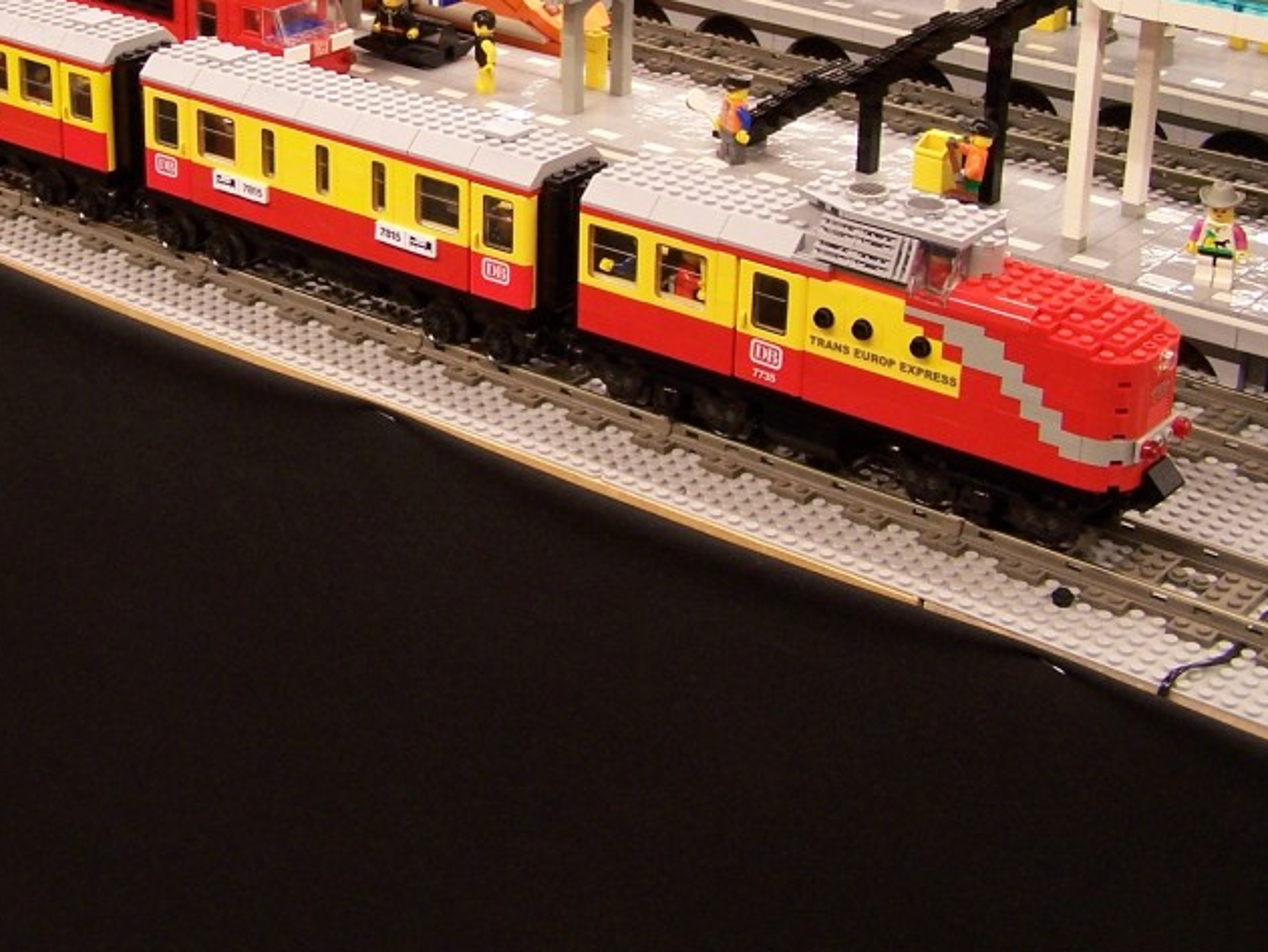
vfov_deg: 22.4
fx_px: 2382
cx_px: 374
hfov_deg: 29.5
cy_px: 223
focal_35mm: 65
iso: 80
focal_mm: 6.7
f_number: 2.8
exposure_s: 1/2
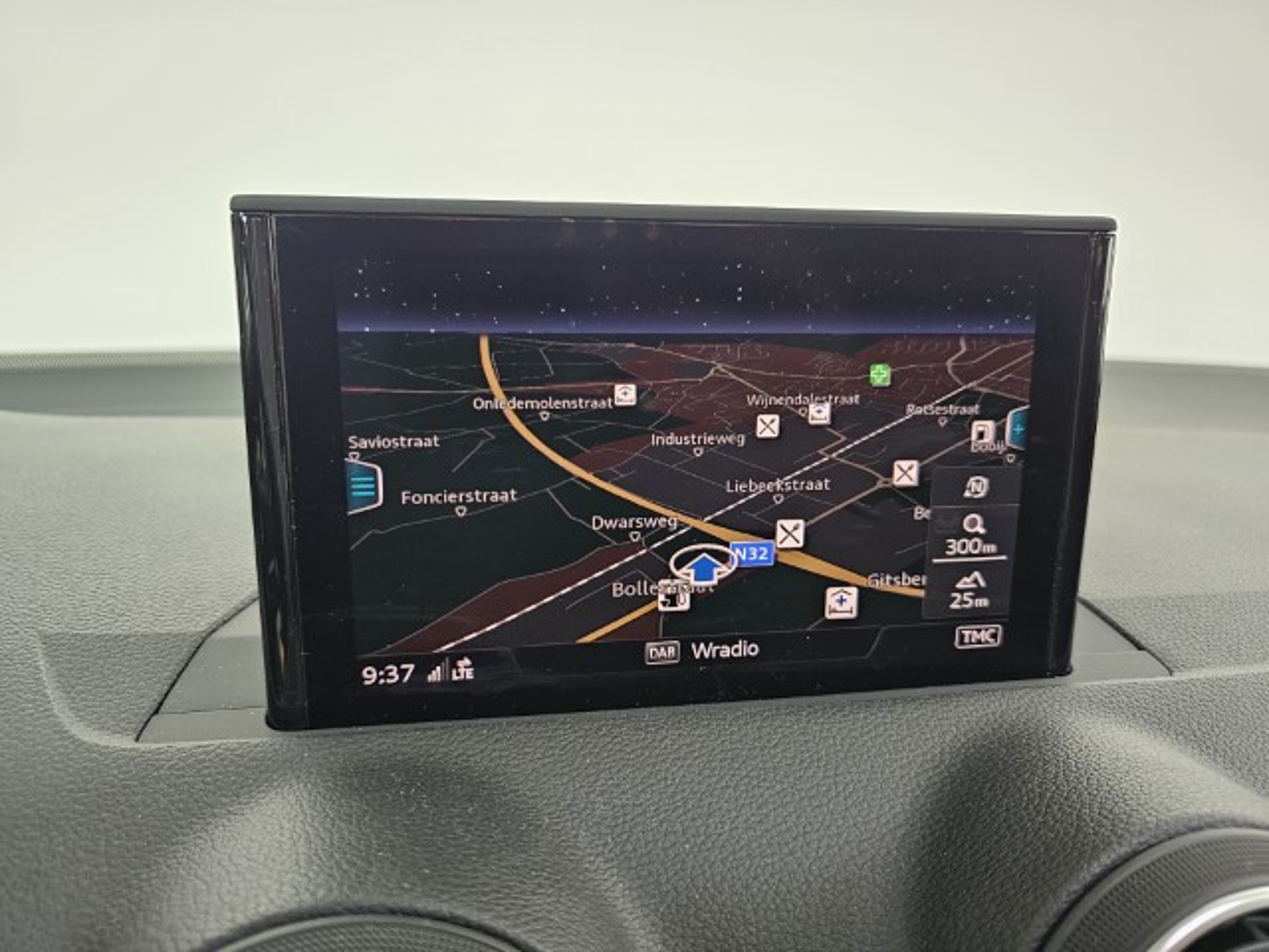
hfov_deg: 73.9
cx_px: 634
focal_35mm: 23
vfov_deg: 58.9
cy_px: 476
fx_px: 843
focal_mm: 6.3
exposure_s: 1/61
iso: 640
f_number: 1.7
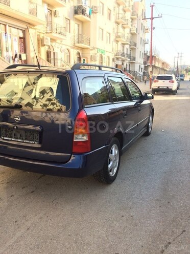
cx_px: 95
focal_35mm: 29
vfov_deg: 61.7
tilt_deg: -15.3
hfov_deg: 48.2
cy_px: 127
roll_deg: +0.5
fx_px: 212
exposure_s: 1/302
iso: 32
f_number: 2.2
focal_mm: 4.15
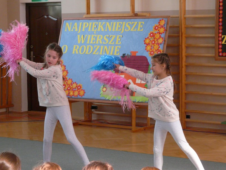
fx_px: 679
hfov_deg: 18.9
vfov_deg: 14.2
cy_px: 85
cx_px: 113
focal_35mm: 104
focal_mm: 17
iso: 400
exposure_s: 1/200
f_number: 3.6
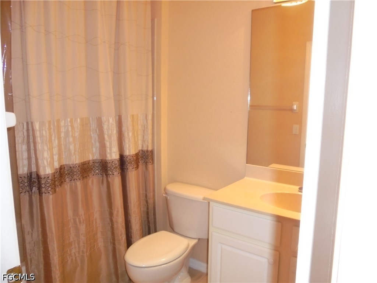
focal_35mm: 26
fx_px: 283
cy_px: 142
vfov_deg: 53.1
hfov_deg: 67.3
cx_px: 188
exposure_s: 1/30
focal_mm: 4.6
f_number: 3.5
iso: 400
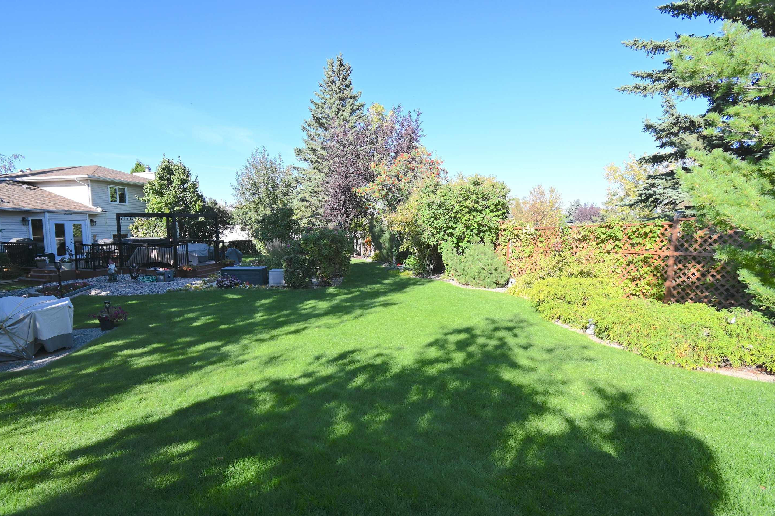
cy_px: 267
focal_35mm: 16
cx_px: 364
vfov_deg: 73.7
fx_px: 344
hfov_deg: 96.6
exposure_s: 1/250
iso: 140
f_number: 5.6
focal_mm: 10
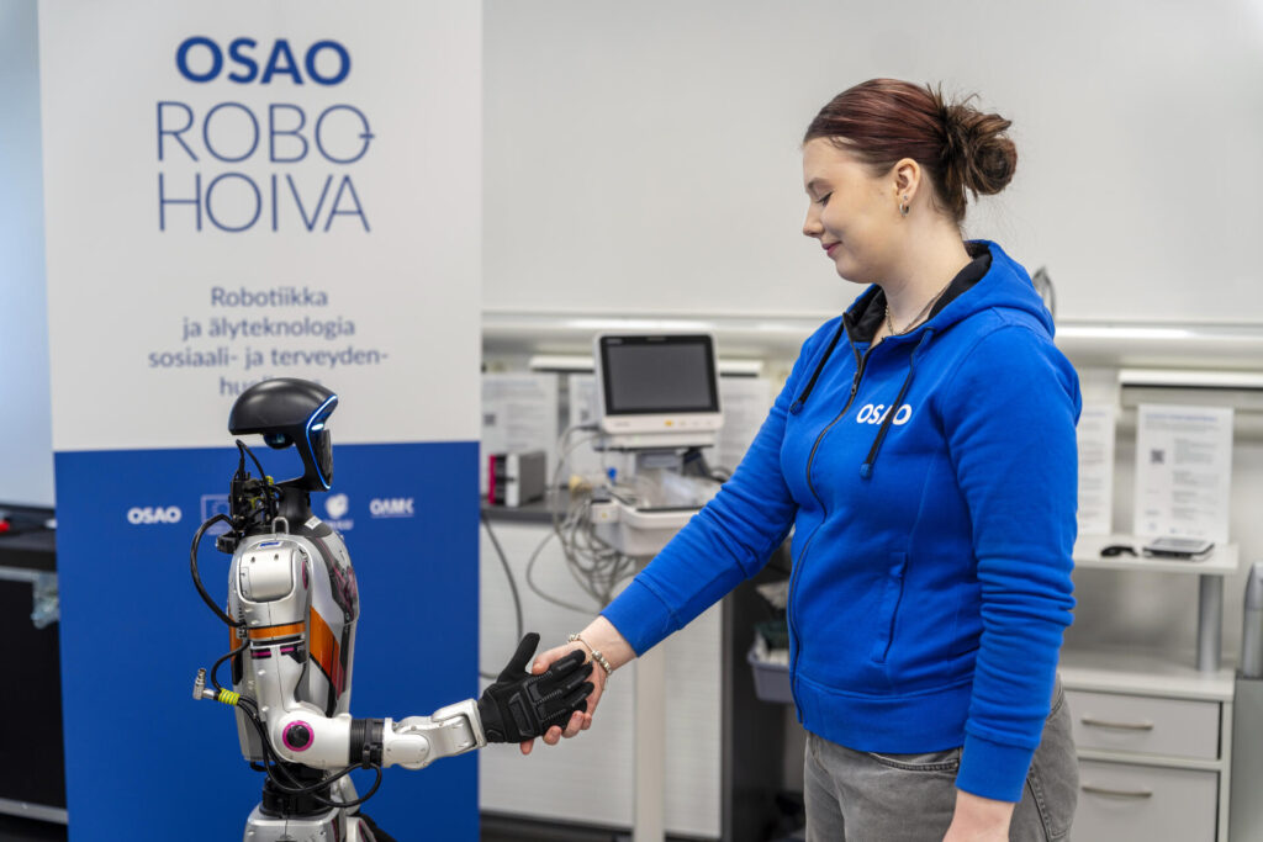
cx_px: 632
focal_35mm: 49
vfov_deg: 27.5
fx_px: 1719
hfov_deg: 40.3
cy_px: 421
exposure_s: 1/100
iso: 160
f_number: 2.5
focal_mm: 49
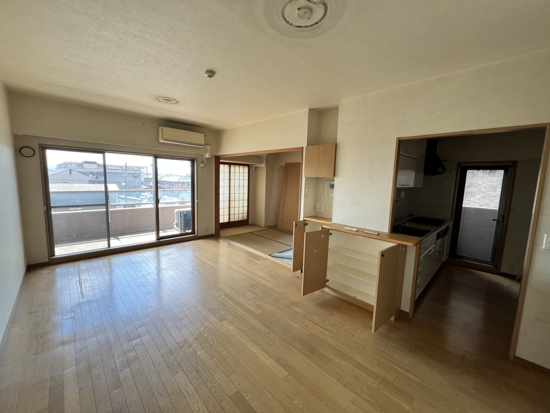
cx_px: 275
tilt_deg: -4.8
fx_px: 207
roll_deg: -2.3
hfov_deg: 106.2
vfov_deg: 89.9
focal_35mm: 13
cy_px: 206
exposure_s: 1/99
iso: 50
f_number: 1.8
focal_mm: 1.57
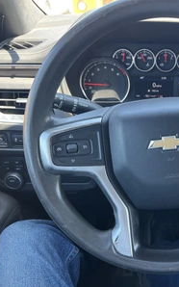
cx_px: 154
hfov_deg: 33.0
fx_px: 289
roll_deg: -0.4
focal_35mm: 37
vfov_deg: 52.8
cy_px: 144
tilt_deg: -29.2
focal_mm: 5.1
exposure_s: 1/121
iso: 125
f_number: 1.6
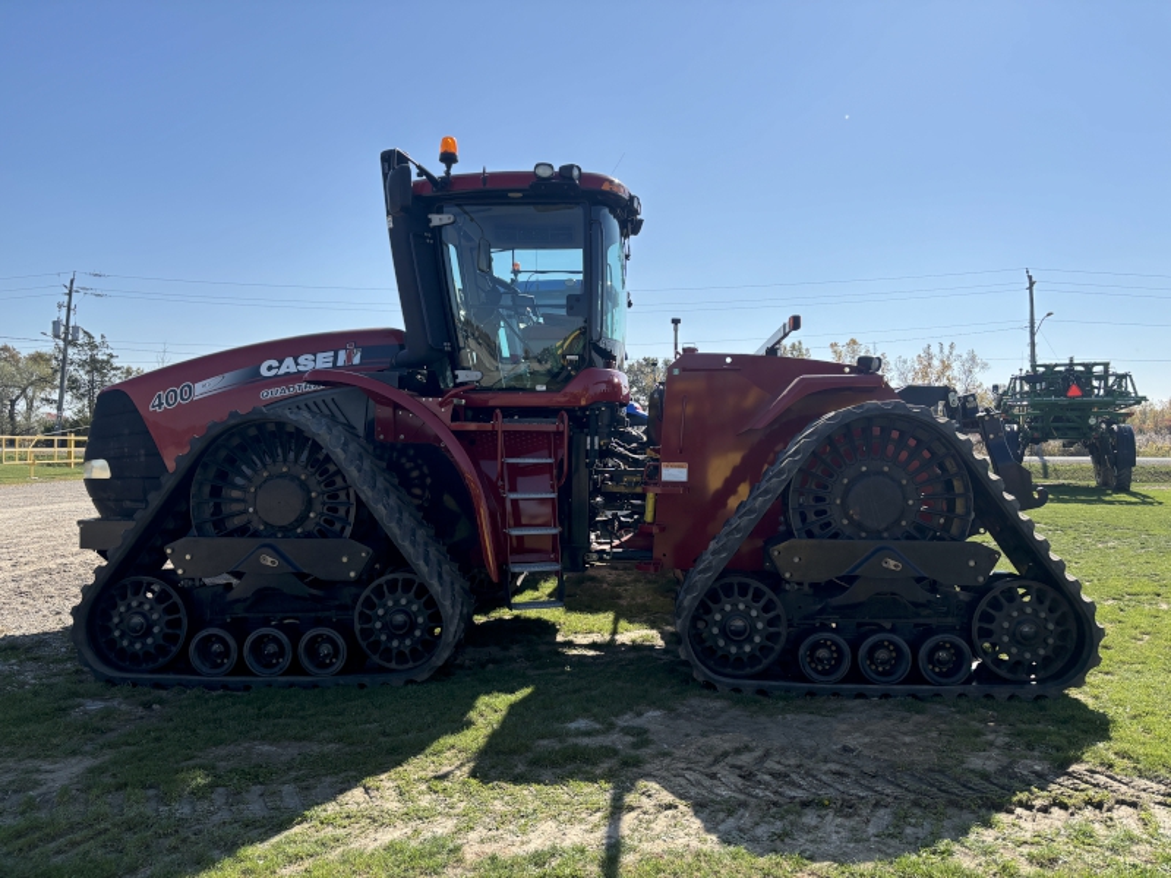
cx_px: 586
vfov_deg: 53.1
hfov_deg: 67.3
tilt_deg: -0.7
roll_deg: -0.2
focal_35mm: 26
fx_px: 880
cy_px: 439
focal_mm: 5.96
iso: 50
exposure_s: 1/4255
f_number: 1.6
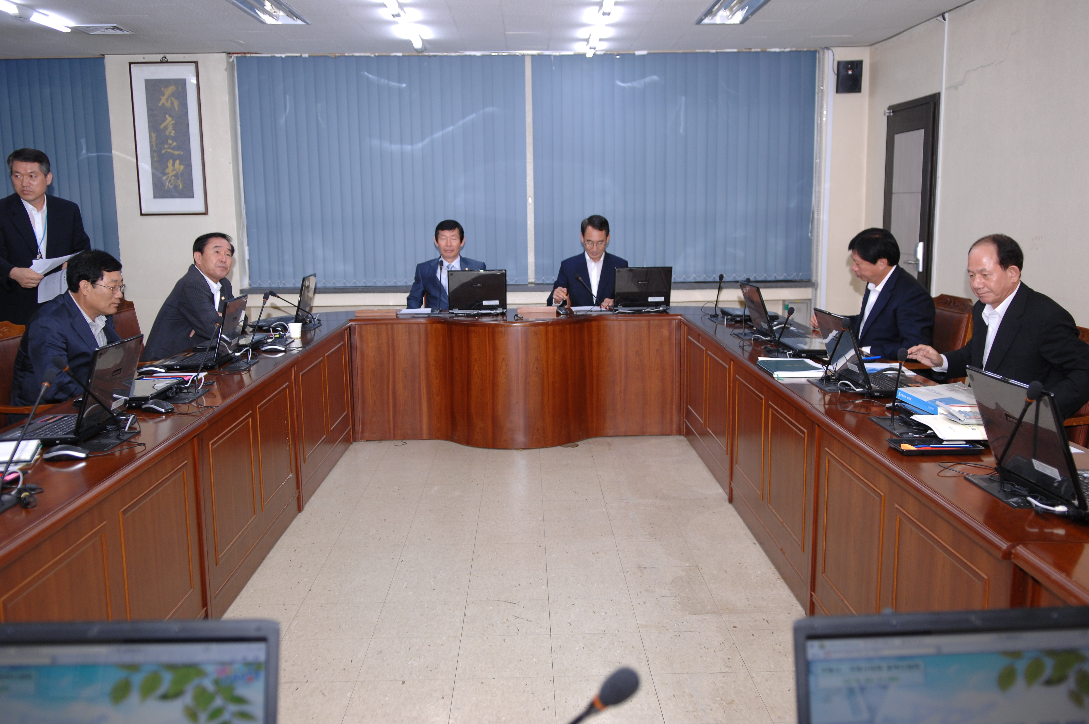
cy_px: 362
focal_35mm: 33
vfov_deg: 39.9
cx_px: 544
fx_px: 997
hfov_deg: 57.3
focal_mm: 22
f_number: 2.8
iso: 320
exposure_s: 1/250
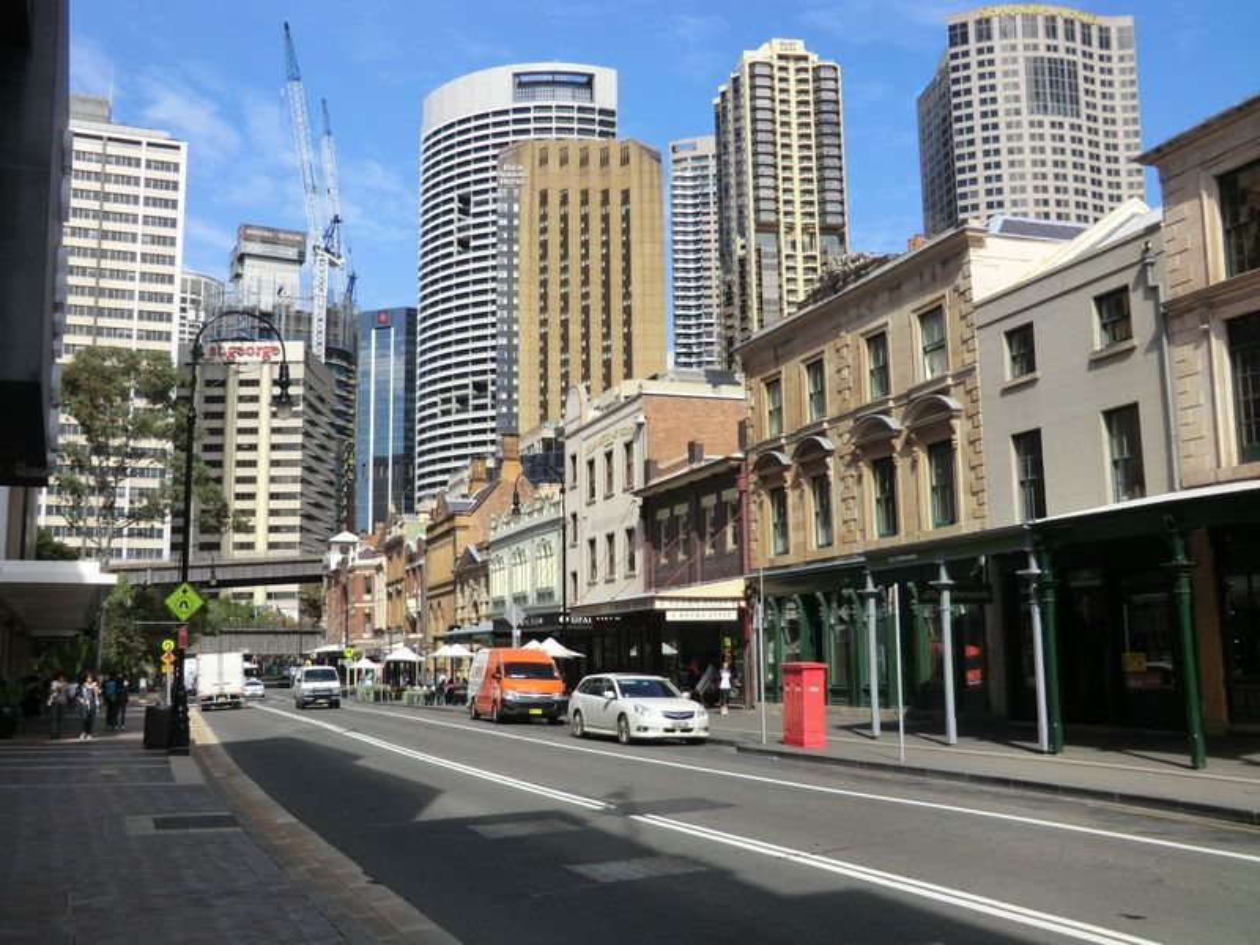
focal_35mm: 34
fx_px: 1238
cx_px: 630
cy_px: 472
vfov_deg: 41.8
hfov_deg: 54.0
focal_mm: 6.1
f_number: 3.6
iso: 80
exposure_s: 1/800
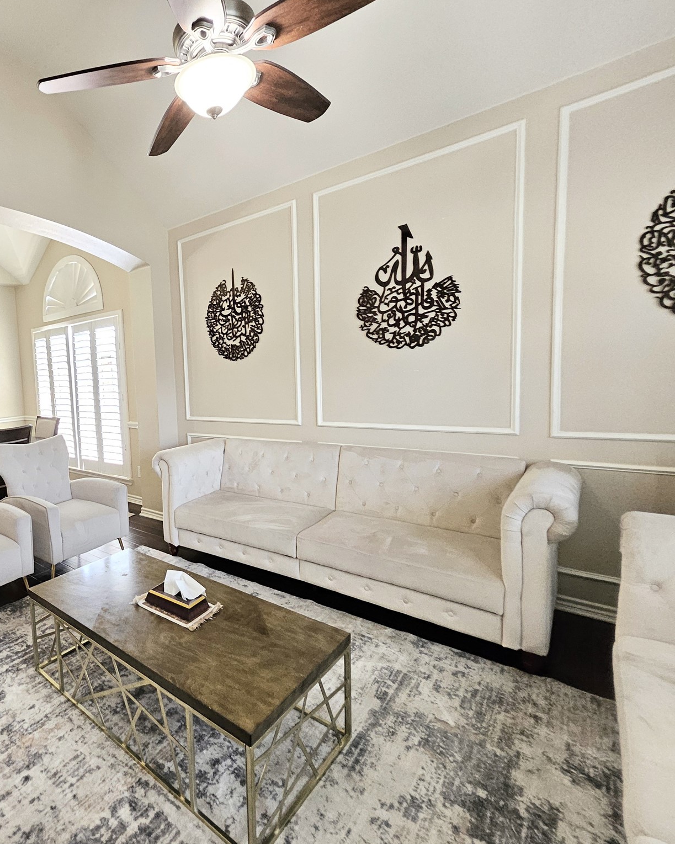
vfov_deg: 89.6
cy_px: 421
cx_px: 119
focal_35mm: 17
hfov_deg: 68.3
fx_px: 425
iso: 320
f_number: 2.2
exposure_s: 1/60
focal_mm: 1.74
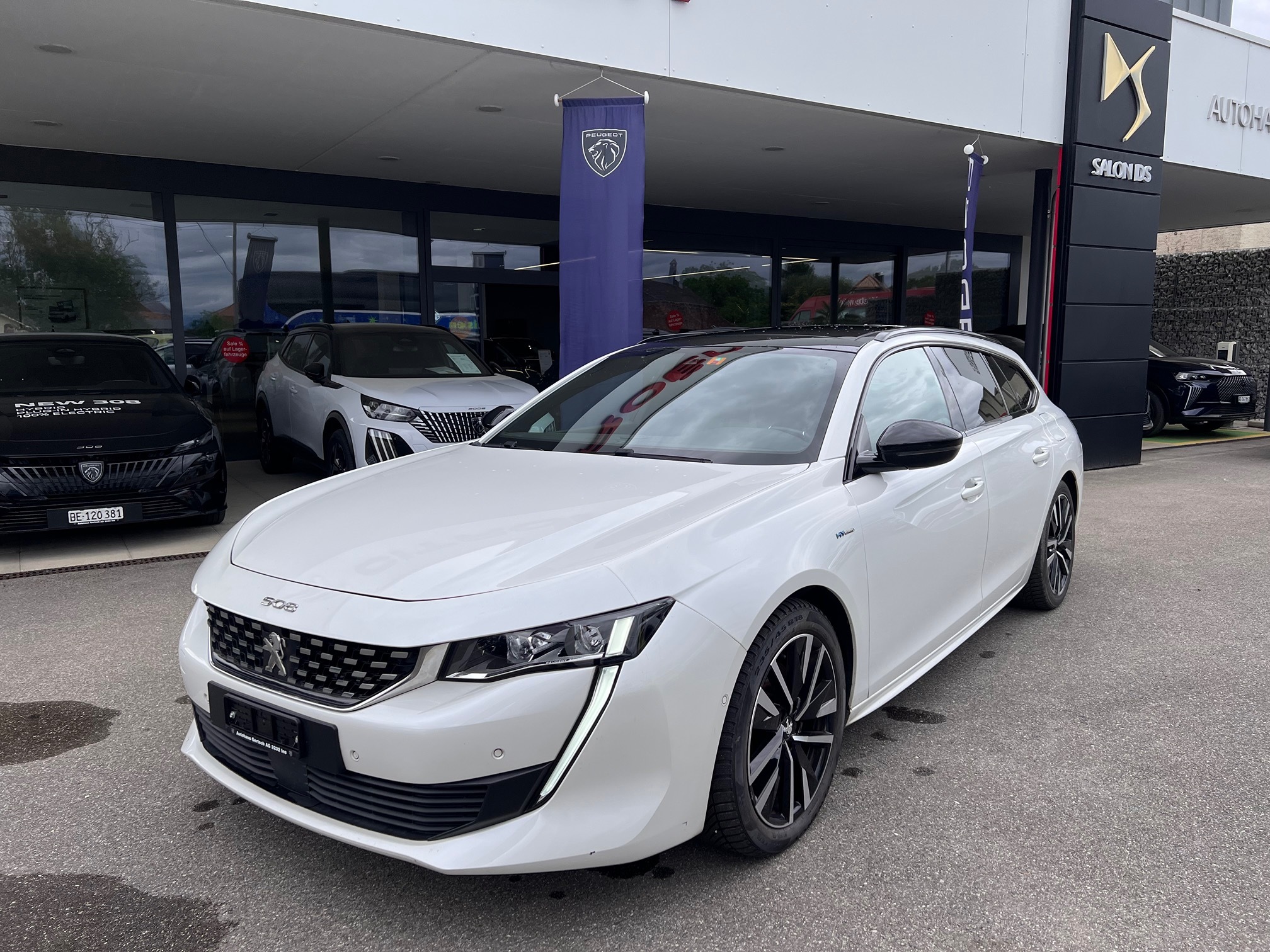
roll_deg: +0.7
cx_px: 635
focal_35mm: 26
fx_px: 954
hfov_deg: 67.3
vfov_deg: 53.1
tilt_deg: -8.9
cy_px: 476
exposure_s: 1/2045
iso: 50
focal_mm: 5.7
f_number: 1.5
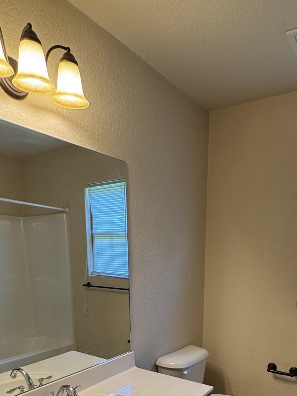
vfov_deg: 57.3
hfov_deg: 49.5
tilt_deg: -14.4
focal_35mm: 28
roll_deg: +0.0
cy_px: 333
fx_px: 320
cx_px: 174
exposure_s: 1/120
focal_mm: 2.22
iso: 200
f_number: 2.2
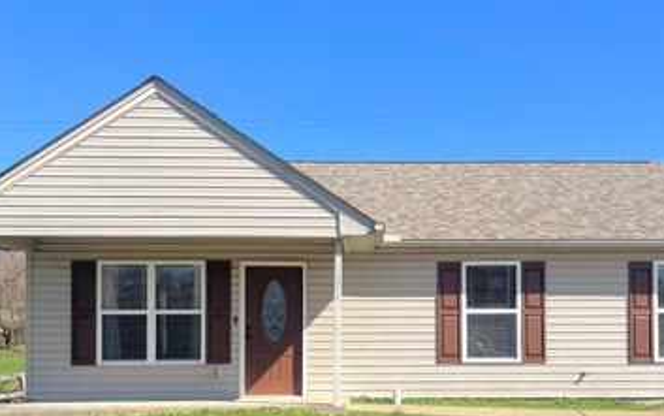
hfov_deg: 50.1
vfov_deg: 32.1
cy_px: 321
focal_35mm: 39
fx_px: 706
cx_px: 393
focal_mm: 5.96
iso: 50
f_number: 1.6
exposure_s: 1/3021
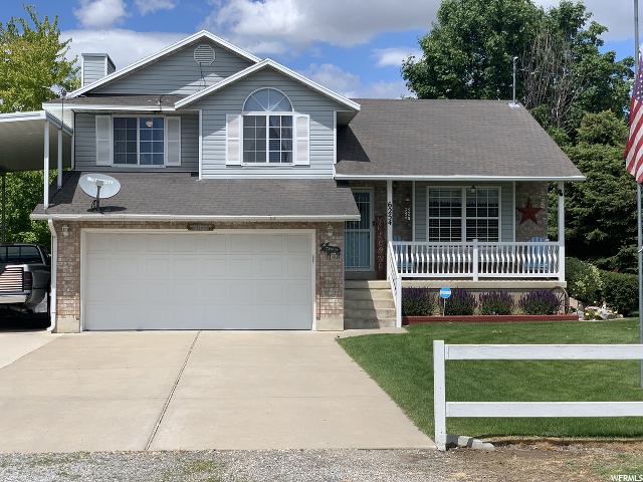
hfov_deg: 36.8
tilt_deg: +2.5
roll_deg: -0.6
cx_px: 322
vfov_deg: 28.0
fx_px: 966
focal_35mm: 52
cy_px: 241
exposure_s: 1/1845
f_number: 2.4
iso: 16
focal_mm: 6
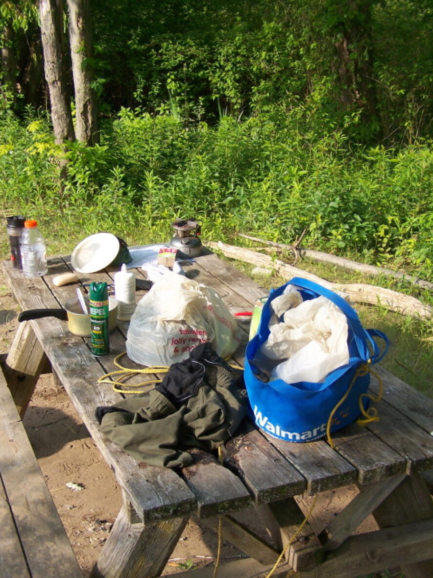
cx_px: 226
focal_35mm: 44
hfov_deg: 32.9
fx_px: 734
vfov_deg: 42.9
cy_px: 329
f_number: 2.8
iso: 80
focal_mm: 6.3
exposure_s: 1/500
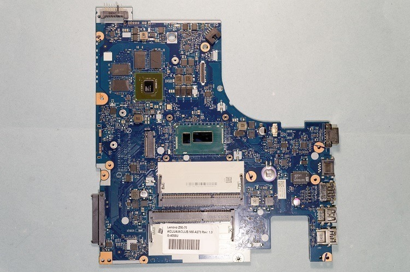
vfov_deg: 29.8
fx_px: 512
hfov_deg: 43.7
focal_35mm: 45
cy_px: 136
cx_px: 205
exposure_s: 1/5
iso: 100
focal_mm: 30
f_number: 8
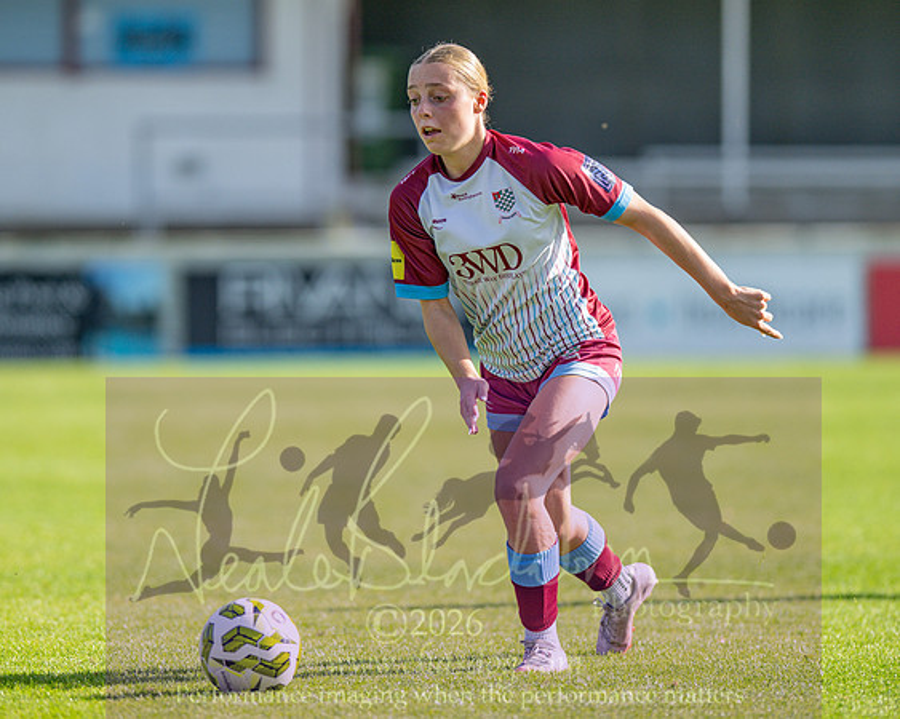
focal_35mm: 381
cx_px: 415
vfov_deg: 4.1
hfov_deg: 5.1
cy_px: 316
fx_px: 10141
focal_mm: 300
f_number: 2.8
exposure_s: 1/3200
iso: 200
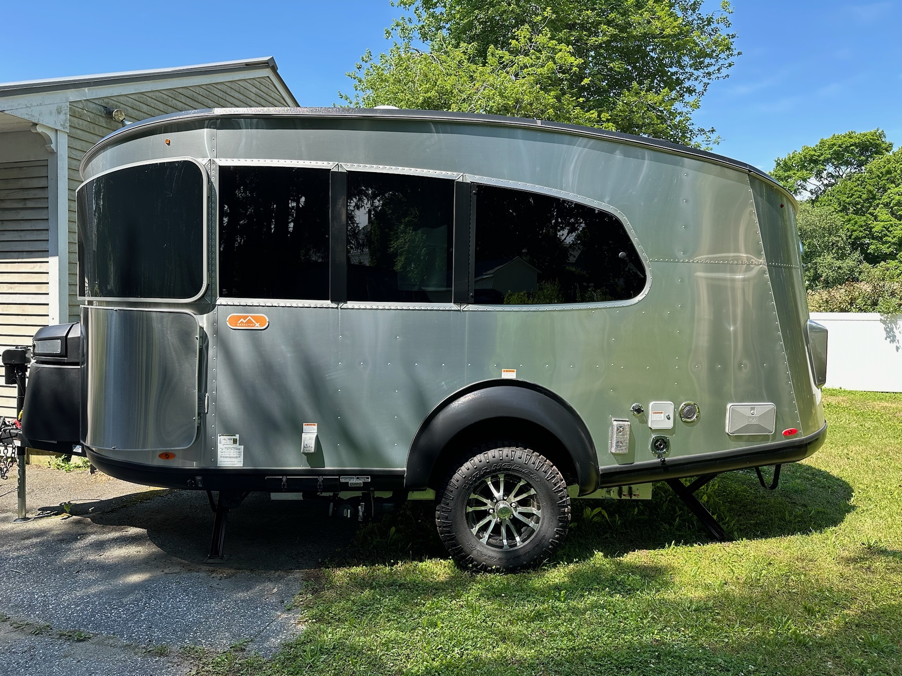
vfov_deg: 56.8
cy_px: 338
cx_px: 451
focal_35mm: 24
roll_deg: -0.9
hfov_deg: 71.6
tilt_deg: -1.8
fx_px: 625
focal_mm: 6.86
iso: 80
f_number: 1.78
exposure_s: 1/971
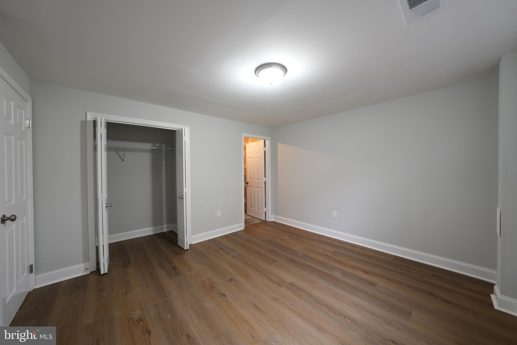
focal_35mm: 12
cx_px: 258
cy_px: 172
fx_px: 172
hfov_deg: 112.6
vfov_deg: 90.0
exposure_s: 1/2
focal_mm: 12
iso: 200
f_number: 6.3
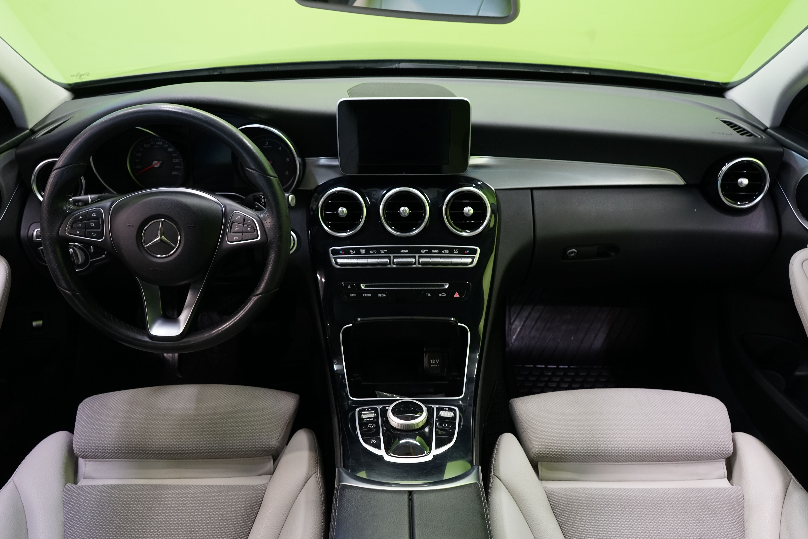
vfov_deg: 45.0
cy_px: 270
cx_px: 404
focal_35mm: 29
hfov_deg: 63.7
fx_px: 651
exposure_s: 1/20
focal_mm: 29
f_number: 5
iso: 1250
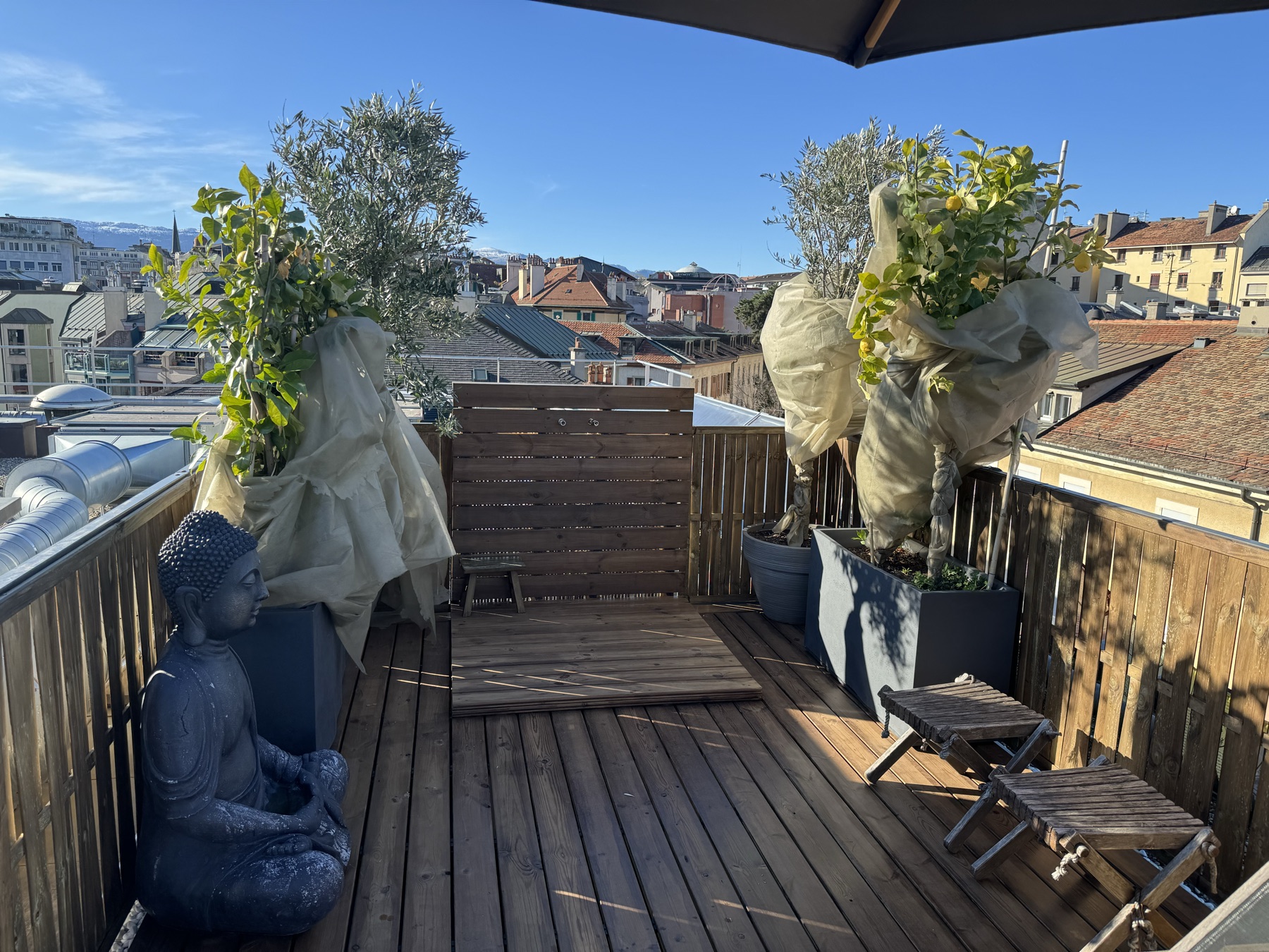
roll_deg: -2.3
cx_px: 634
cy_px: 476
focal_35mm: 24
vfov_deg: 56.8
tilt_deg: -9.2
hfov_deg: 71.6
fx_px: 880
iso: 80
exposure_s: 1/1395
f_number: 1.78
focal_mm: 6.86
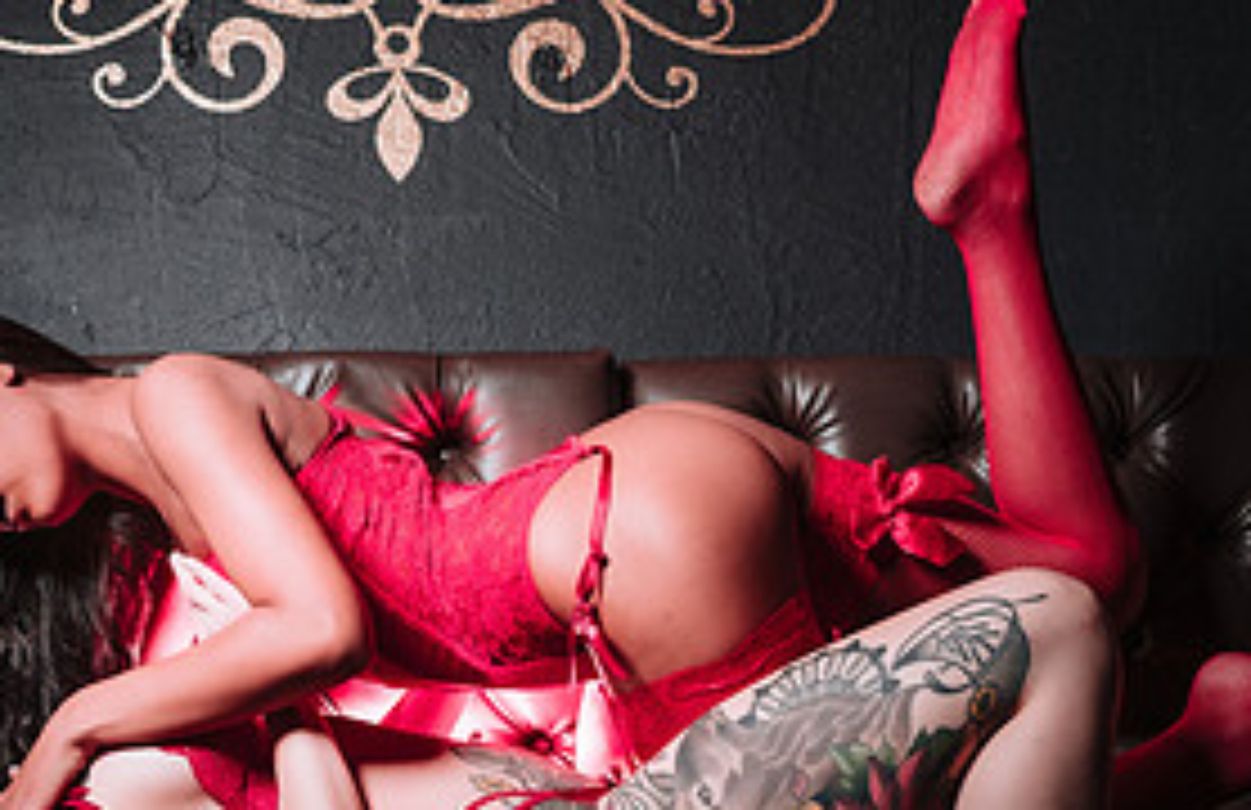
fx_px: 1894
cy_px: 578
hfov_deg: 36.4
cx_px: 519
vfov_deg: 24.0
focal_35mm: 55
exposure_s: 1/40
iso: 100
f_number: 3.5
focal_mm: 24
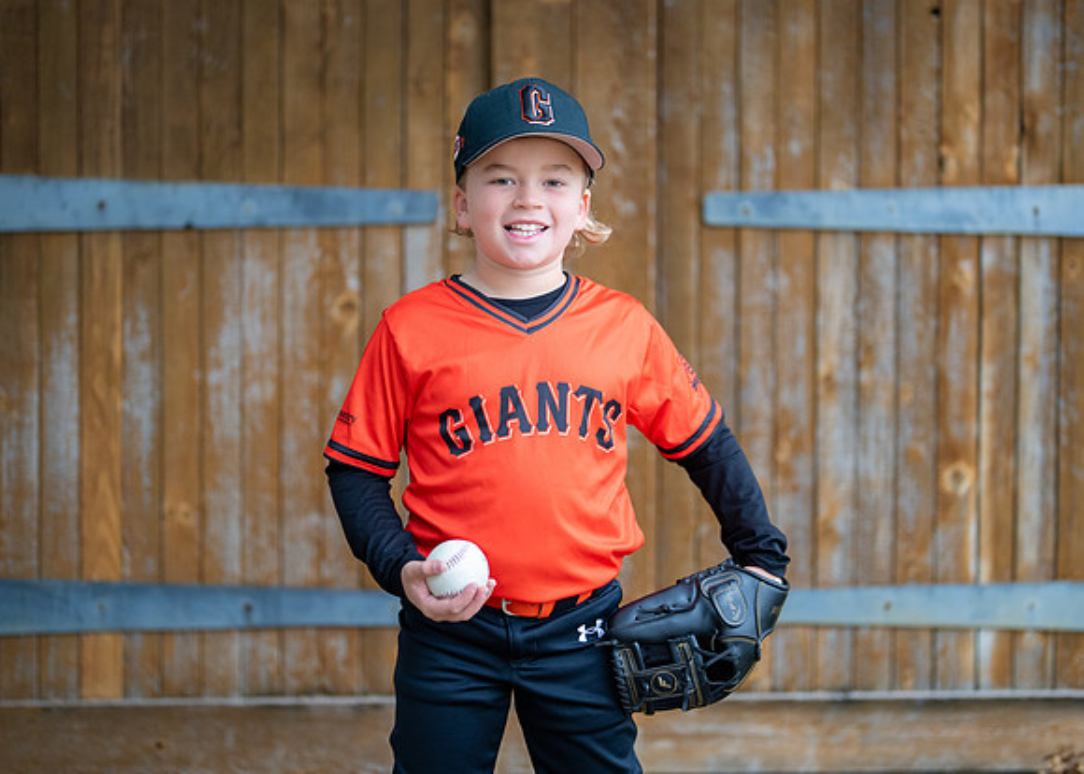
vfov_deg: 22.8
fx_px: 1916
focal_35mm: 62
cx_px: 568
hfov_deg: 31.6
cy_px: 350
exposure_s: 1/800
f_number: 1.2
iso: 400
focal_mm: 50
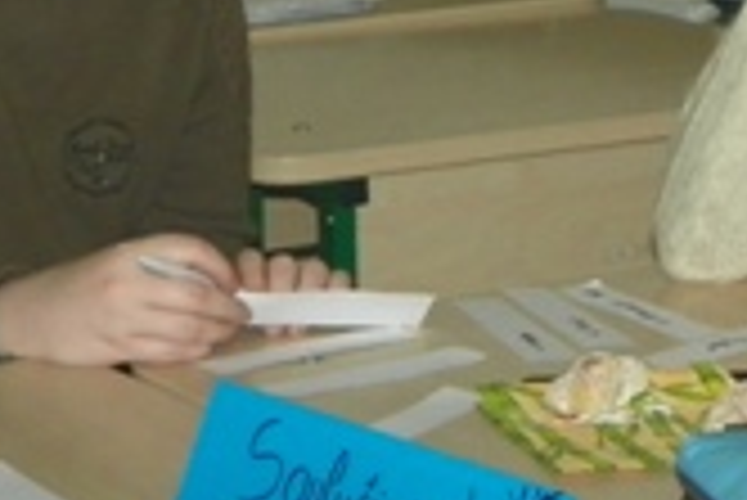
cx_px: 612
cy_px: 351
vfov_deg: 8.8
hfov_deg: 13.1
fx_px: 3240
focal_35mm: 156
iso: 200
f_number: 3.2
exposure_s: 1/30
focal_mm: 6.9
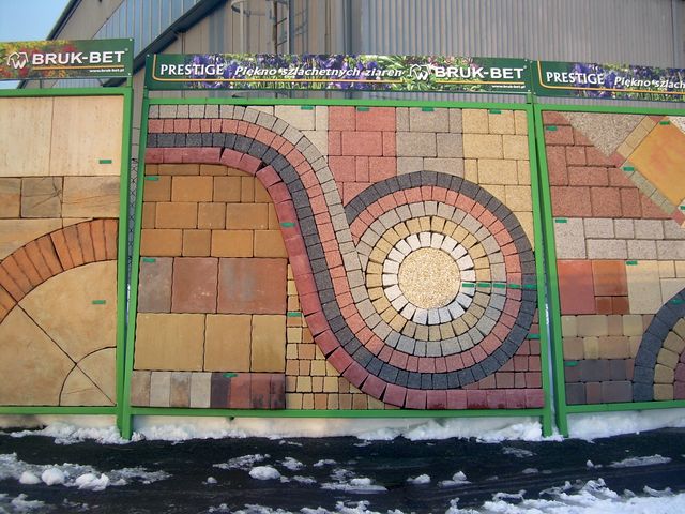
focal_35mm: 38
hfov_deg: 49.0
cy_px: 257
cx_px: 342
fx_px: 752
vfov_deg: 37.7
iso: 50
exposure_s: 1/177
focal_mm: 6.3
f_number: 2.8
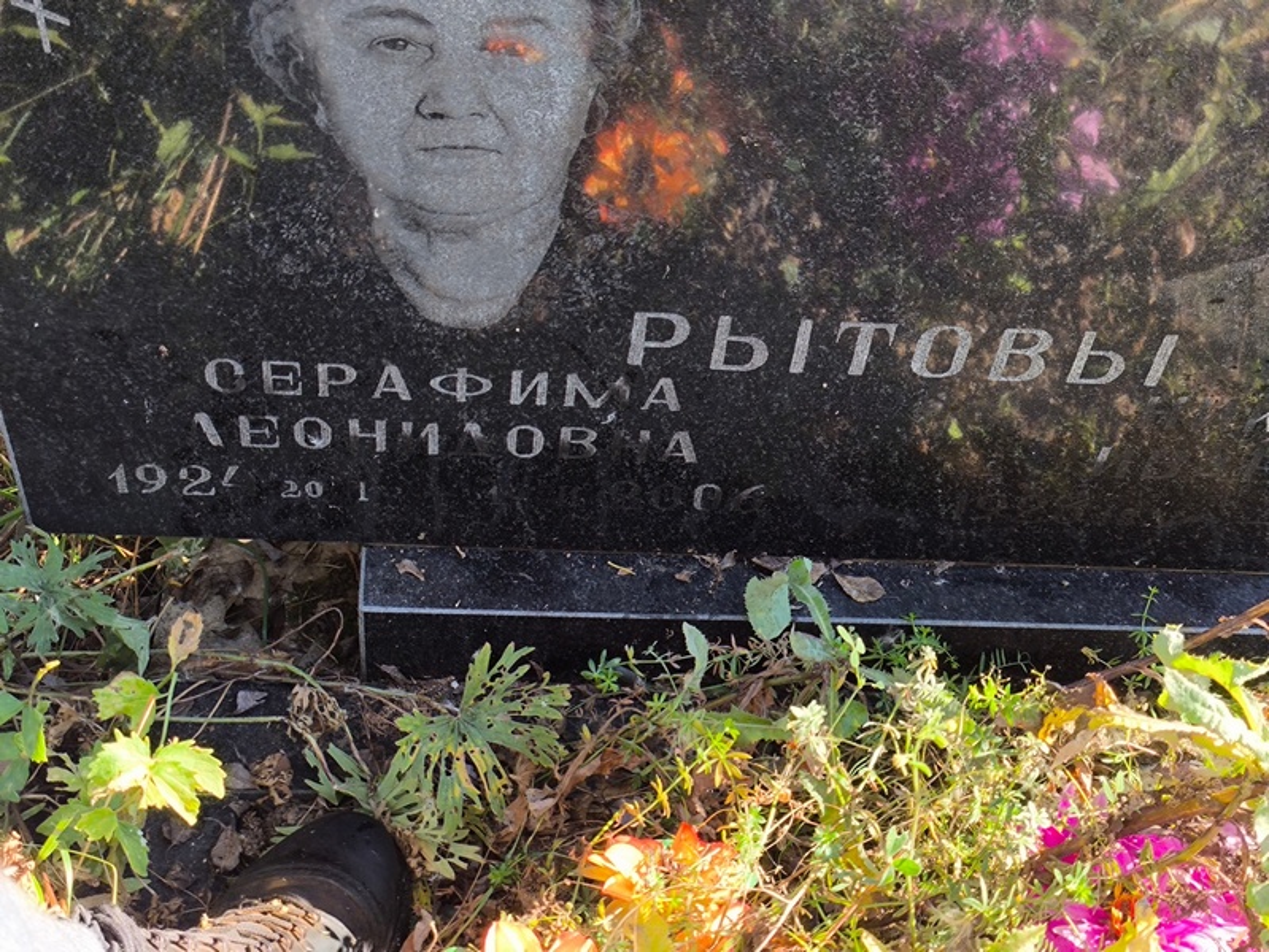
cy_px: 476
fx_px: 1834
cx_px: 634
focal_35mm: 50
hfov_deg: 38.2
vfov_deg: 29.1
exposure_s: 1/173
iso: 50
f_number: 1.7
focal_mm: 4.71
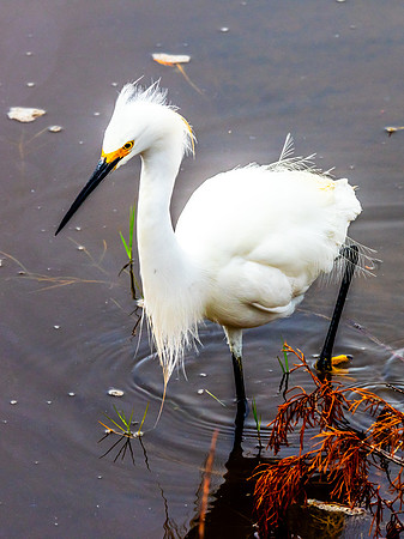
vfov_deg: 4.2
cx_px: 221
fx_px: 7411
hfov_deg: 3.1
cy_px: 270
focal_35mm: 476
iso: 400
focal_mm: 330
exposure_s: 1/640
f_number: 16
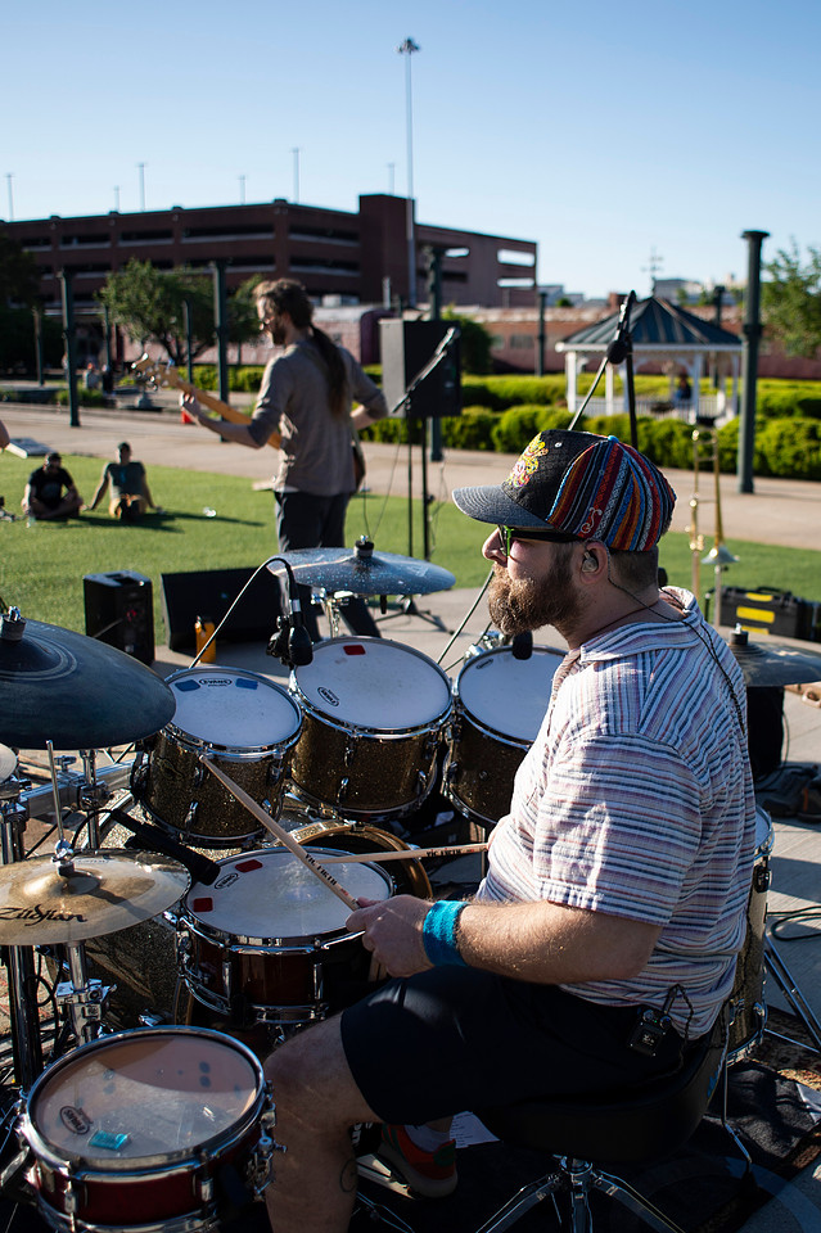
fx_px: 1234
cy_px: 616
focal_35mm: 36
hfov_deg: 36.4
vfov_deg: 53.1
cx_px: 548
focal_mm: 24
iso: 100
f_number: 2.8
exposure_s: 1/1000
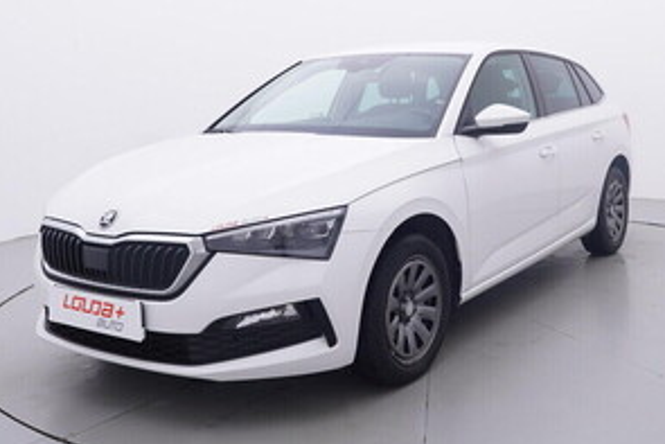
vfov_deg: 31.9
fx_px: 775
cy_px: 177
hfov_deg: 45.9
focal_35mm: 42
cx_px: 434
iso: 200
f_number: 5
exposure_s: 1/80
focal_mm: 15
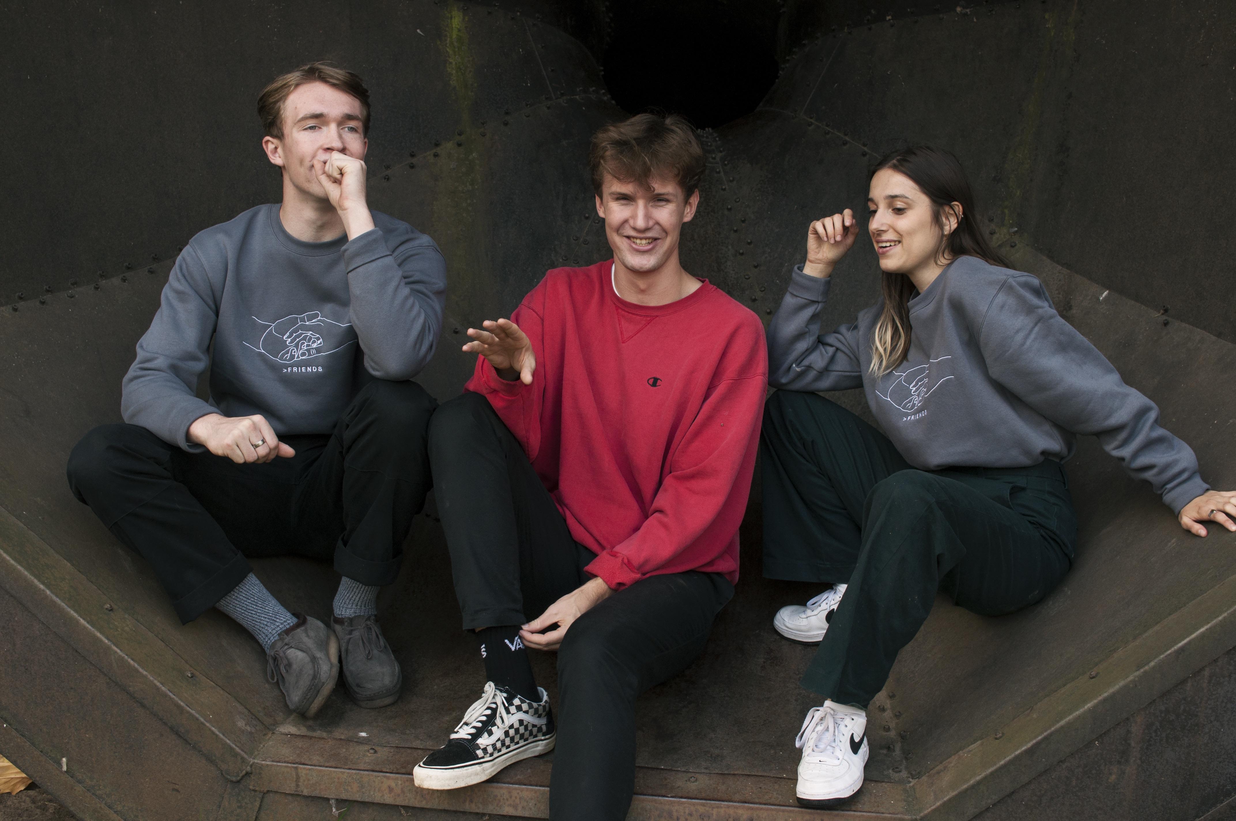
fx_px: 1543
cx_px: 618
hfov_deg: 43.7
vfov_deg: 29.8
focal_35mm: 45
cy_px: 410
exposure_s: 1/200
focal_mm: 30
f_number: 7.1
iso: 400
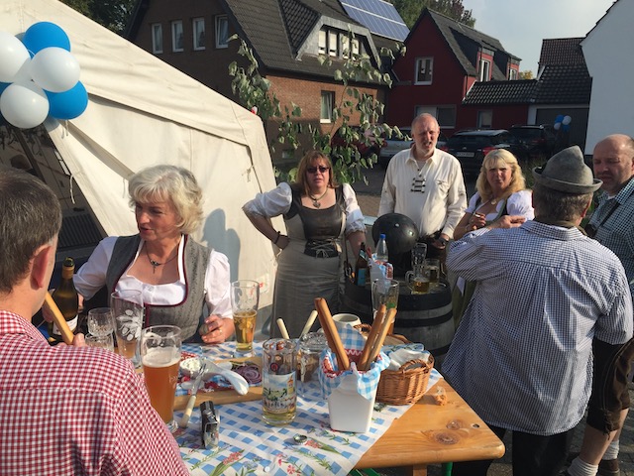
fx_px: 531
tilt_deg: -11.5
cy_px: 238
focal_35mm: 29
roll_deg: -1.9
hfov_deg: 61.7
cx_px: 317
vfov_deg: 48.2
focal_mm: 4.15
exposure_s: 1/2198
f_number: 2.2
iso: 32
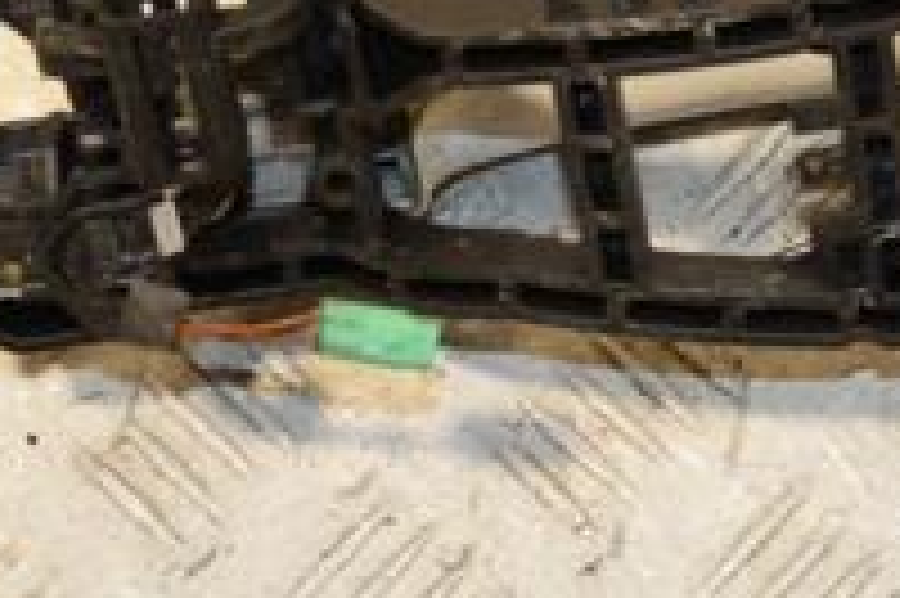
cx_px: 734
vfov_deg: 9.5
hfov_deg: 14.2
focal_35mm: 144
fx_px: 3597
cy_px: 144
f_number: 6.3
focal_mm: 32
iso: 800
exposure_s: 1/200
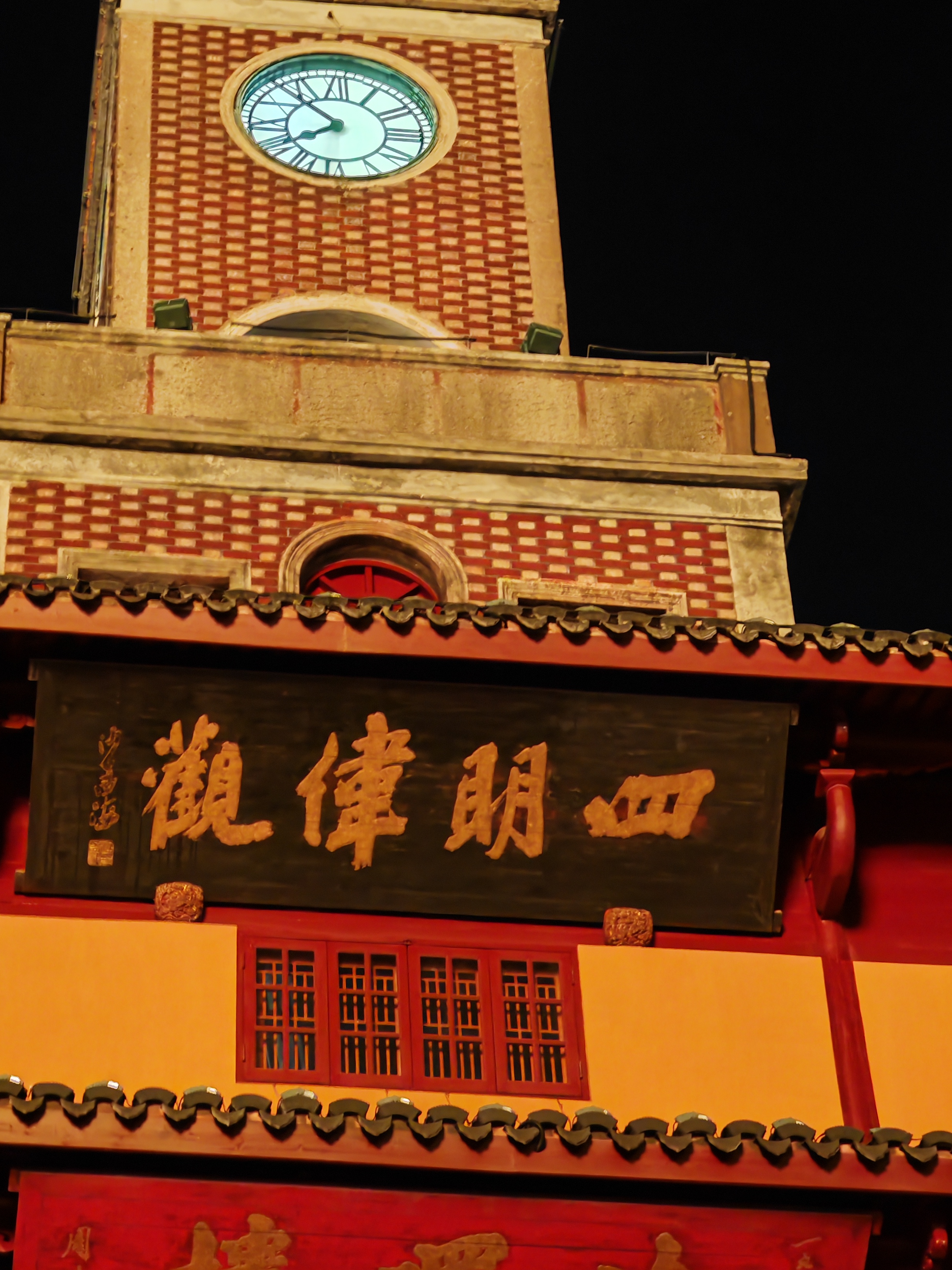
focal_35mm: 119
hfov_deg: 12.4
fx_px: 4364
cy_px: 479
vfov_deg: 16.5
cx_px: 364
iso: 2000
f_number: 3
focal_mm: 14.92
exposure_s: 1/17
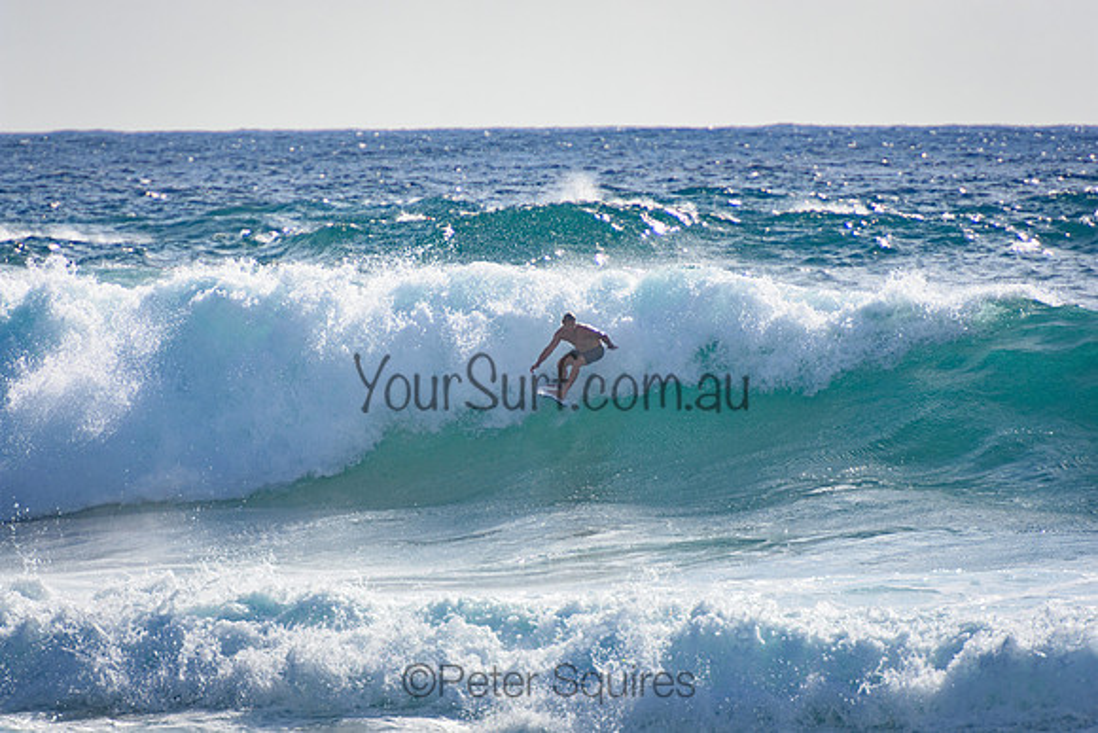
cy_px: 366
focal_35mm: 600
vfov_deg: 2.3
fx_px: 18303
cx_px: 549
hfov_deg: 3.4
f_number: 5.6
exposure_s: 1/2000
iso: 250
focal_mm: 400
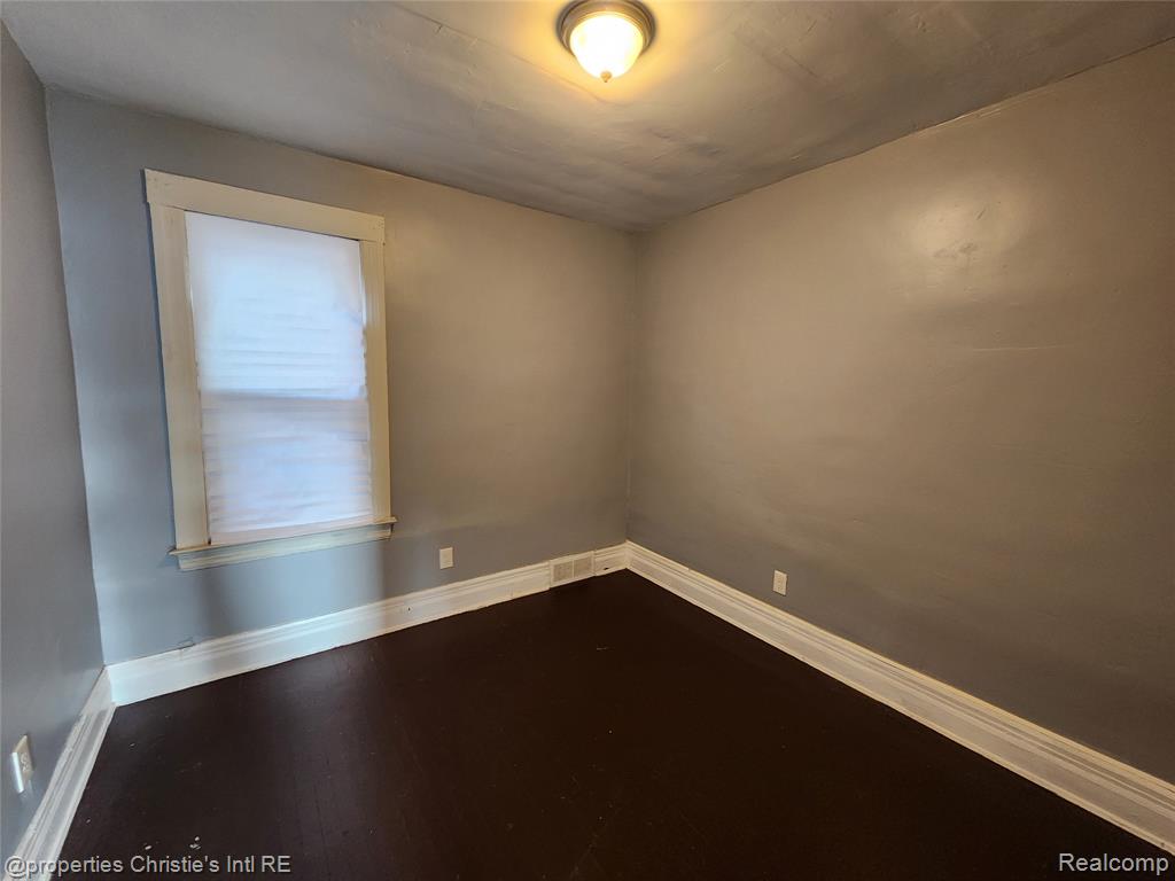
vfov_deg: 89.9
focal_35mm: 13
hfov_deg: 106.2
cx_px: 588
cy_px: 440
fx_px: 441
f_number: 2.2
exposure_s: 1/40
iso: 320
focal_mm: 2.2
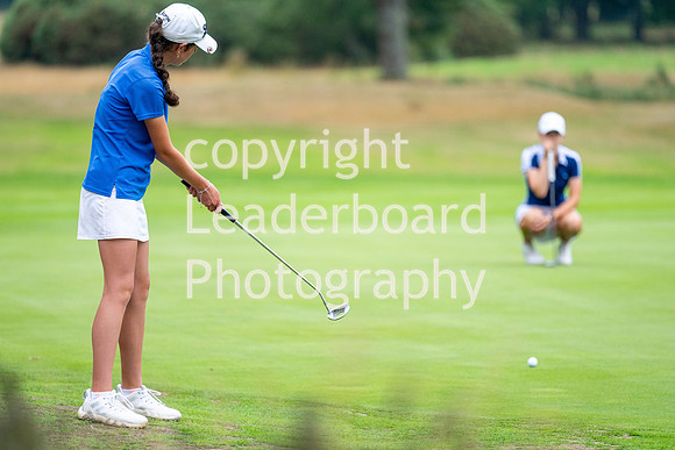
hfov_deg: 6.9
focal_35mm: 300
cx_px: 338
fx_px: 5626
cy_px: 225
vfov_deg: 4.6
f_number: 4
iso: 400
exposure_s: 1/2500
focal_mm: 300
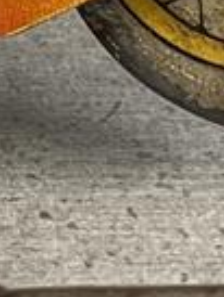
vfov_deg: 9.6
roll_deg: -0.4
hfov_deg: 7.7
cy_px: -356
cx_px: -191
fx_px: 1611
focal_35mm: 187
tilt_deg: -23.3
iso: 400
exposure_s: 1/60
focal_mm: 5.1
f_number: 1.6
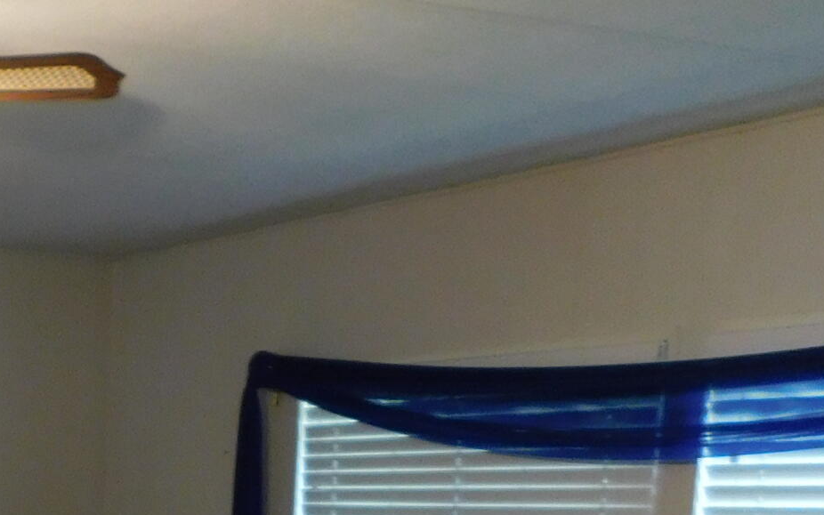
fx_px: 1774
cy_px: 851
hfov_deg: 23.1
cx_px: -264
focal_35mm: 79
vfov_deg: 14.9
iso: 200
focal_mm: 4
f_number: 3
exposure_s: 1/30
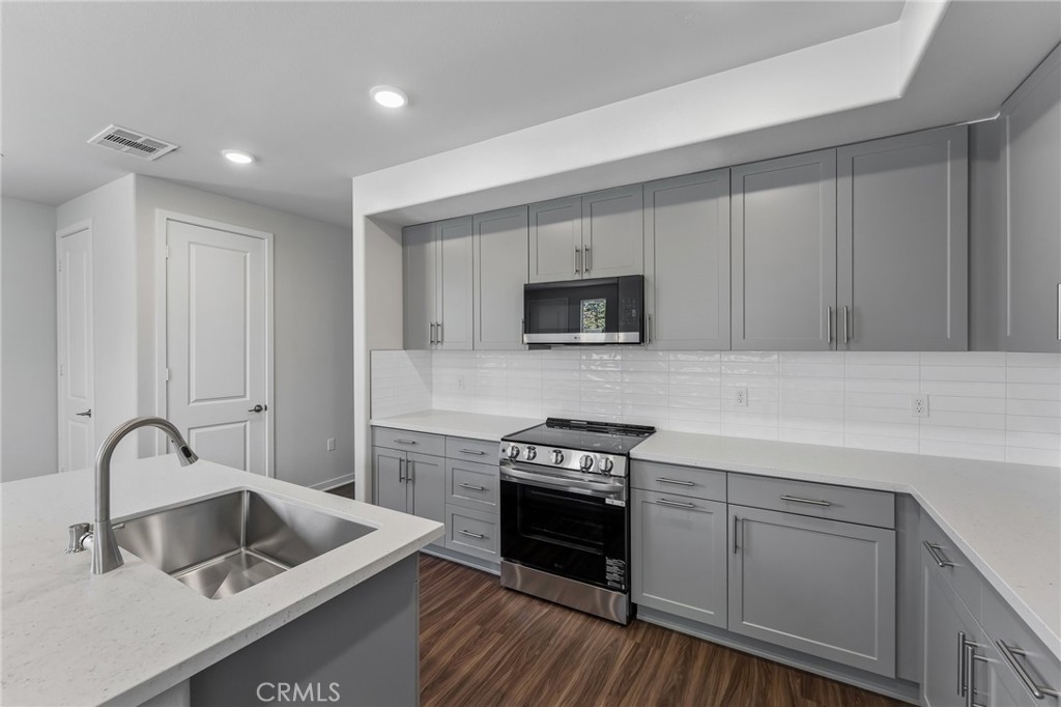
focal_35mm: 14
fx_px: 412
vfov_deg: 81.2
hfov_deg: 104.3
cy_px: 354
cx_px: 530
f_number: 8
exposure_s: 1/30
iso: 400
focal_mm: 14
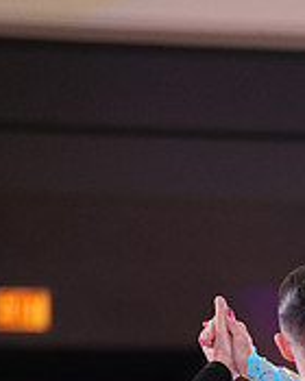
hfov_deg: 3.3
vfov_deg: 4.1
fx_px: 5269
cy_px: 629
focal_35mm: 467
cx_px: 343
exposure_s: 1/320
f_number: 2.8
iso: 2500
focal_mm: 150
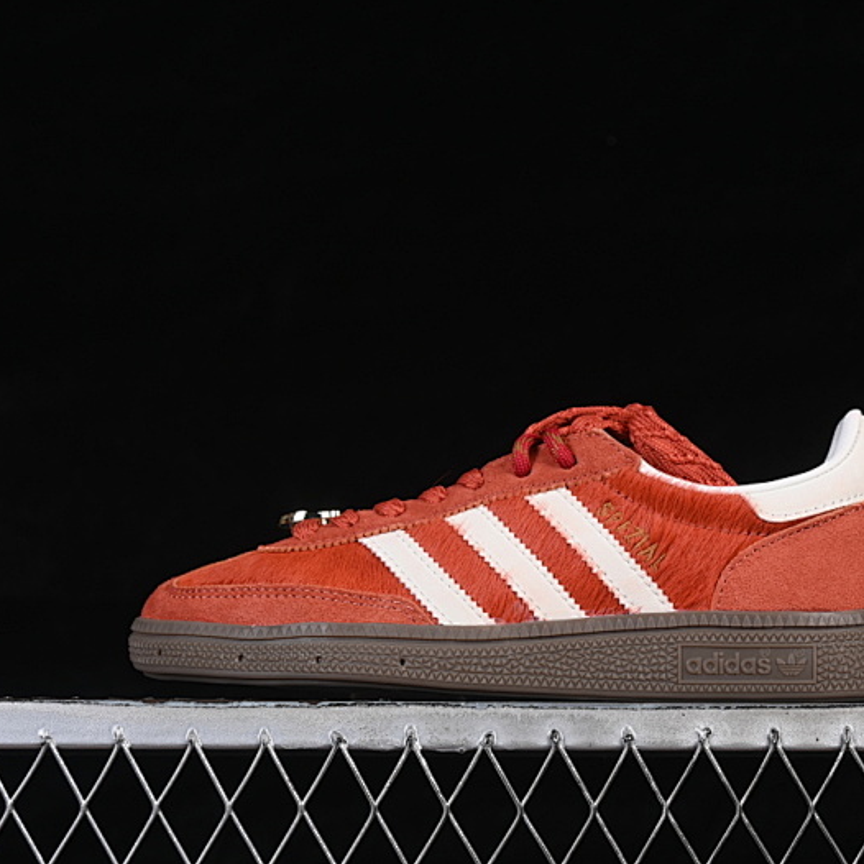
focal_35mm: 97
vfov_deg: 17.9
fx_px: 2739
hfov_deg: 17.9
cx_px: 529
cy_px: 428
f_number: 8
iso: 160
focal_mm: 50
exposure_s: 1/80
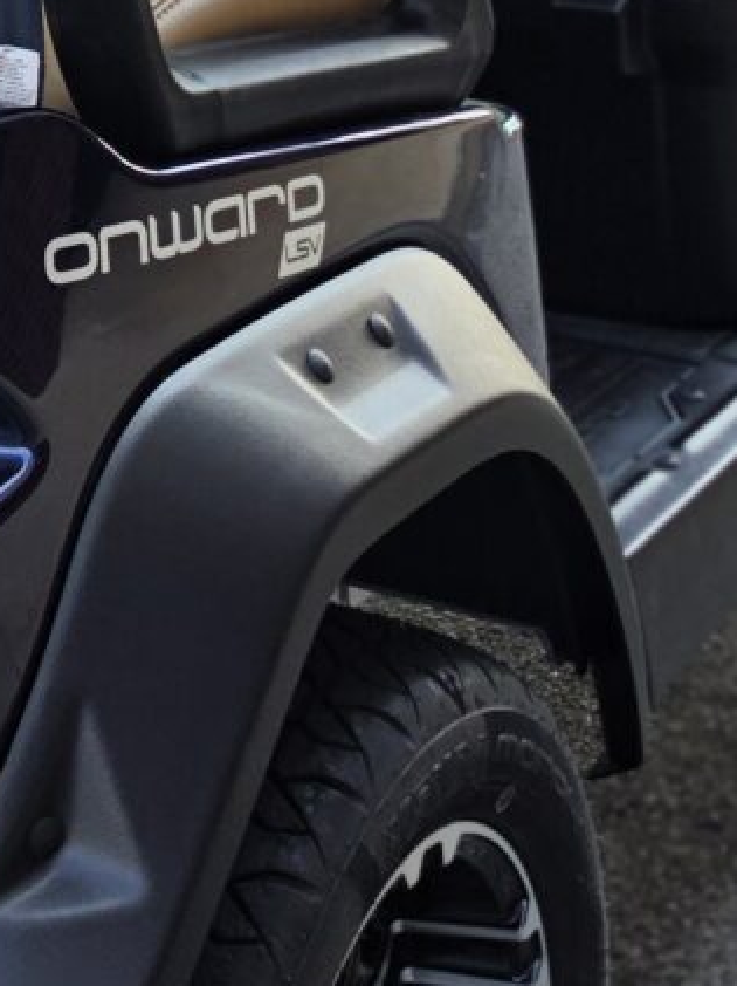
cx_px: -105
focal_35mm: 105
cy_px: -269
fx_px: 2985
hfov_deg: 13.7
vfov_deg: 17.6
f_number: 1.4
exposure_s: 1/2782
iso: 64
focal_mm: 6.5
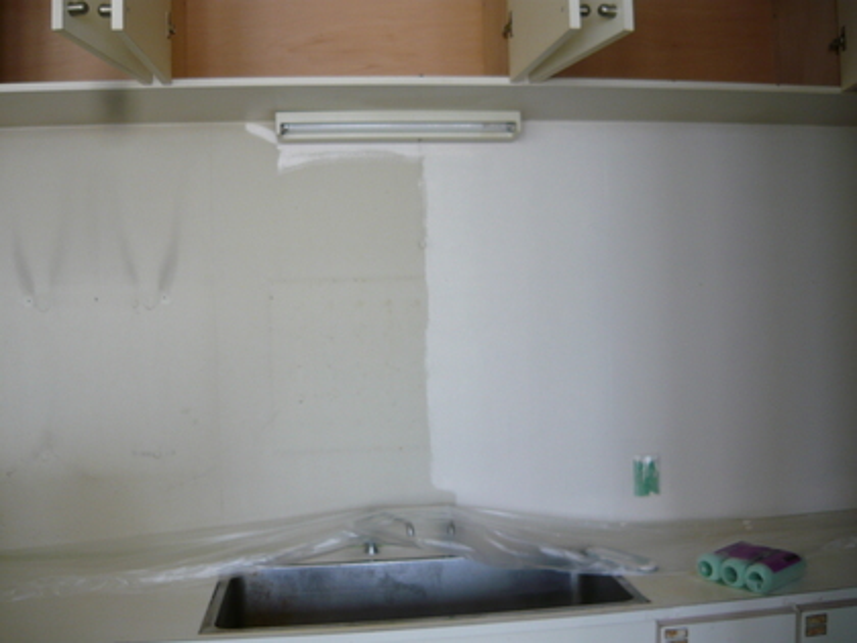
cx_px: 428
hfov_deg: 55.4
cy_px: 322
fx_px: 817
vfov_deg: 42.9
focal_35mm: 33
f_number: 2.8
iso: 100
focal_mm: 5.5
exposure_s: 1/50
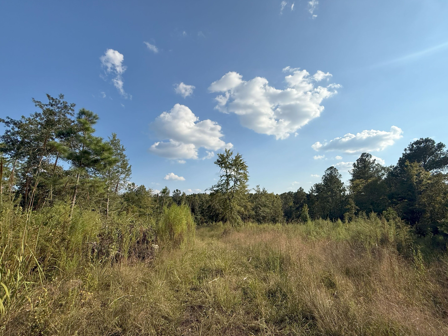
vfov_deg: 81.6
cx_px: 238
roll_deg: +0.4
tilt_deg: +8.2
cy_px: 178
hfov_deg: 98.0
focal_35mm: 15
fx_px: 194
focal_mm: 2.22
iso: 50
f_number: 2.2
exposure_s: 1/3891
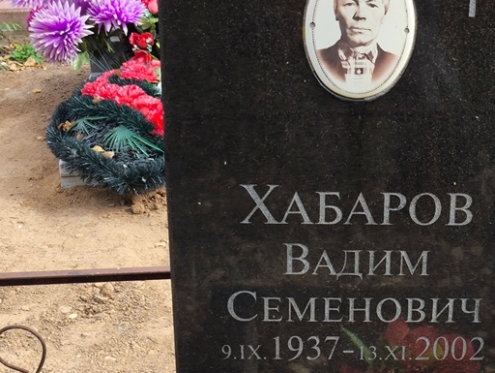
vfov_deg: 18.9
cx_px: 352
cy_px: 245
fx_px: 1116
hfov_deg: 24.8
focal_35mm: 78
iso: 50
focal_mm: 4.71
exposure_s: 1/255
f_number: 1.7
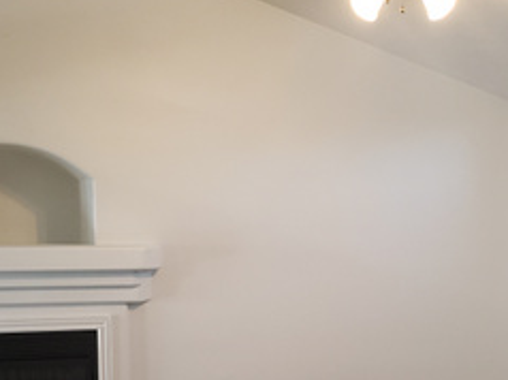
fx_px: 1026
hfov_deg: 27.7
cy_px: 399
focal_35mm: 70
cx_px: 305
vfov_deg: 20.2
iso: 250
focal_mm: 4.3
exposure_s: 1/60
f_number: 2.4
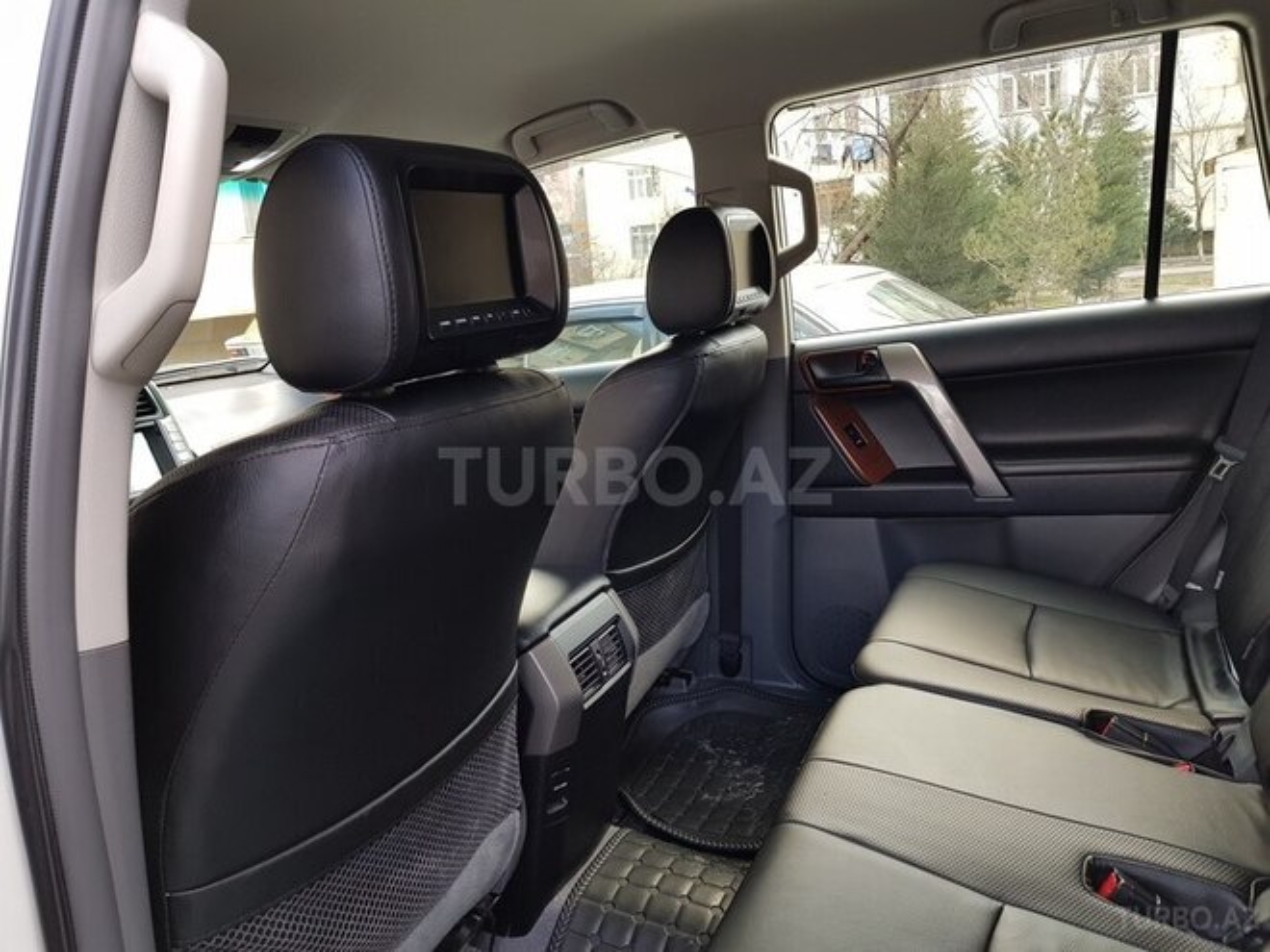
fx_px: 954
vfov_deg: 53.1
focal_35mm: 26
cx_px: 635
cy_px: 476
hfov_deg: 67.3
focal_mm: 4.2
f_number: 1.7
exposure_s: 1/100
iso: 80
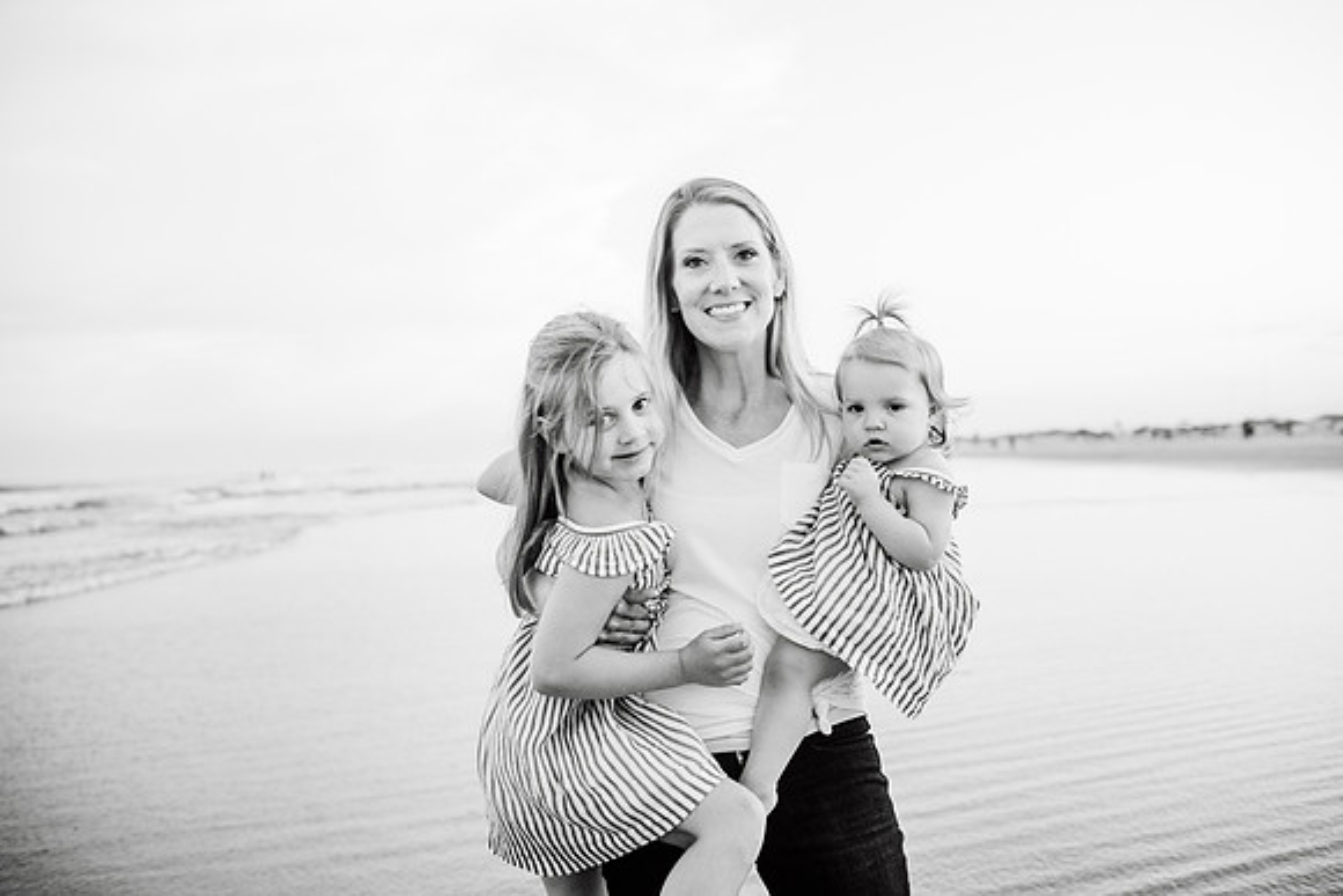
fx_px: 1306
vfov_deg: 37.9
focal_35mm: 35
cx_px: 672
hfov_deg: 54.4
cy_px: 448
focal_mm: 35
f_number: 2.8
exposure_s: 1/200
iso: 320
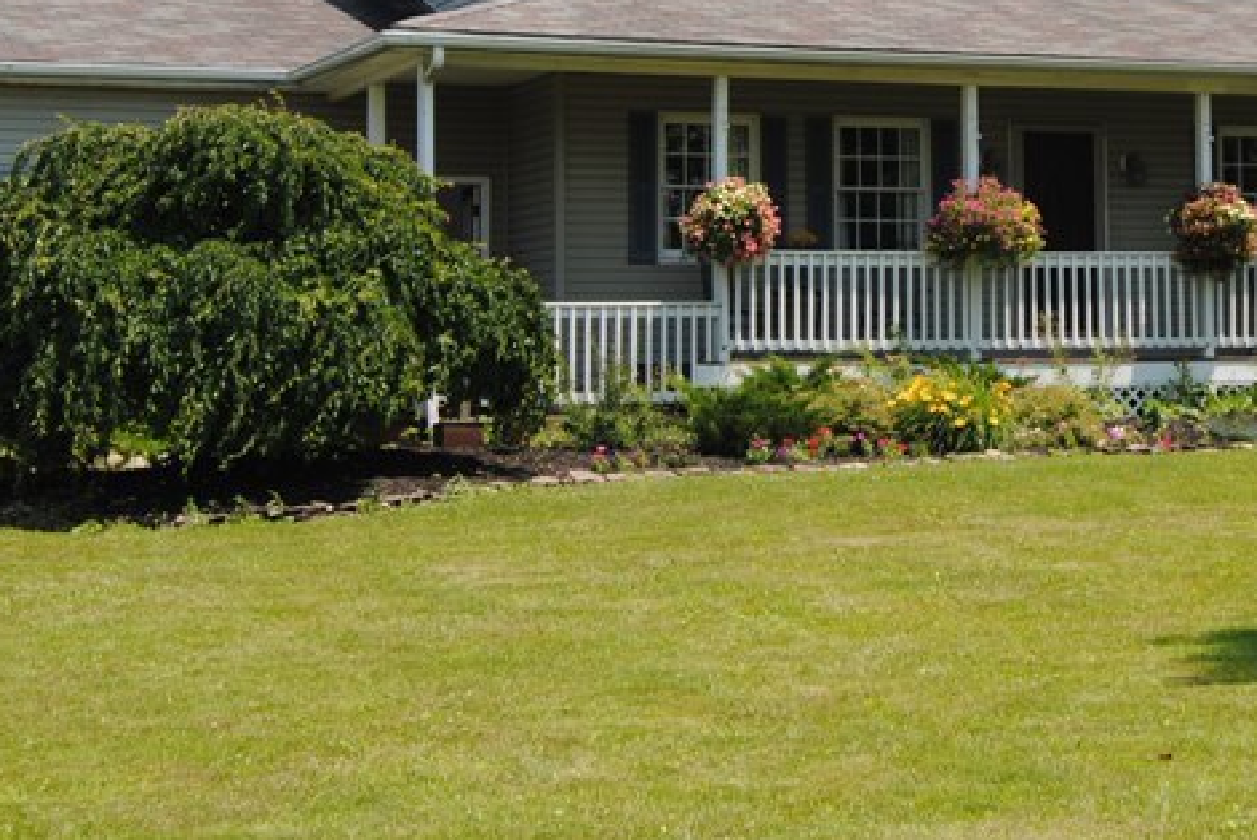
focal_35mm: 85
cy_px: 156
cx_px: 915
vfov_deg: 16.0
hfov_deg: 23.7
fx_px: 2970
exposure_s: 1/250
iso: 100
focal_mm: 26
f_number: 8
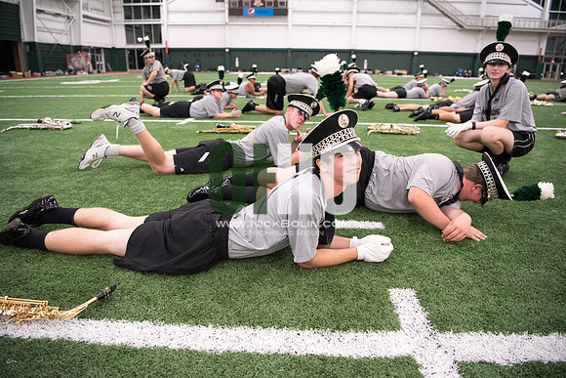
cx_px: 283
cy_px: 189
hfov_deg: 73.7
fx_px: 377
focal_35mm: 24
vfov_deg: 53.2
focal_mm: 24
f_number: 3.2
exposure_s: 1/320
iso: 3200
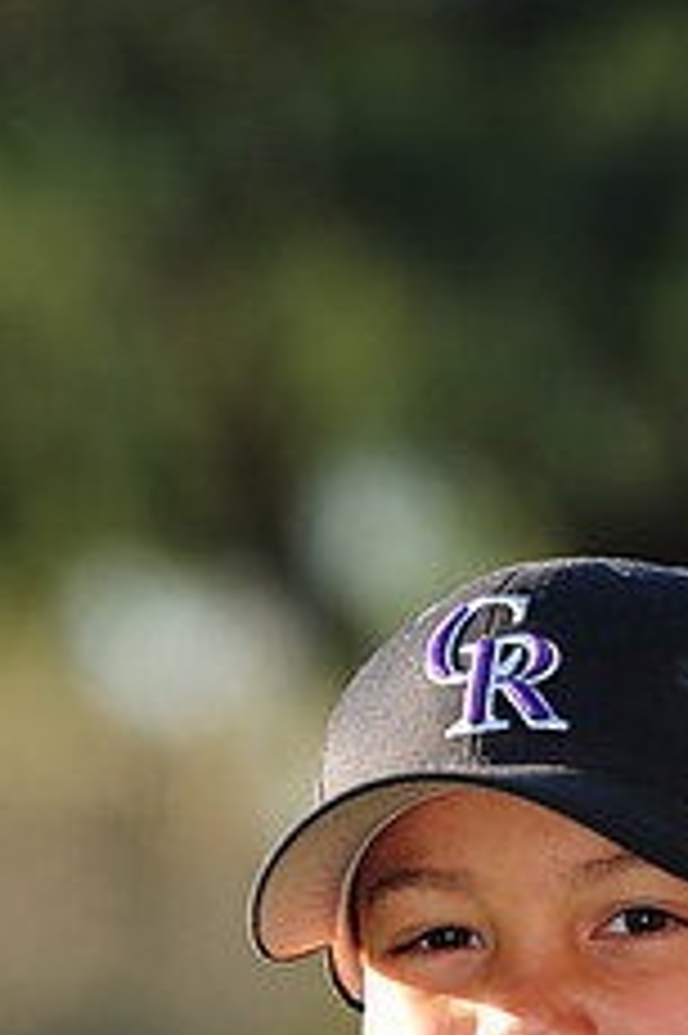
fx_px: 11225
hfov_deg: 3.5
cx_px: 544
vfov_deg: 5.3
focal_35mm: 391
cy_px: 1251
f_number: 4.5
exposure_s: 1/400
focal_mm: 155
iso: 200
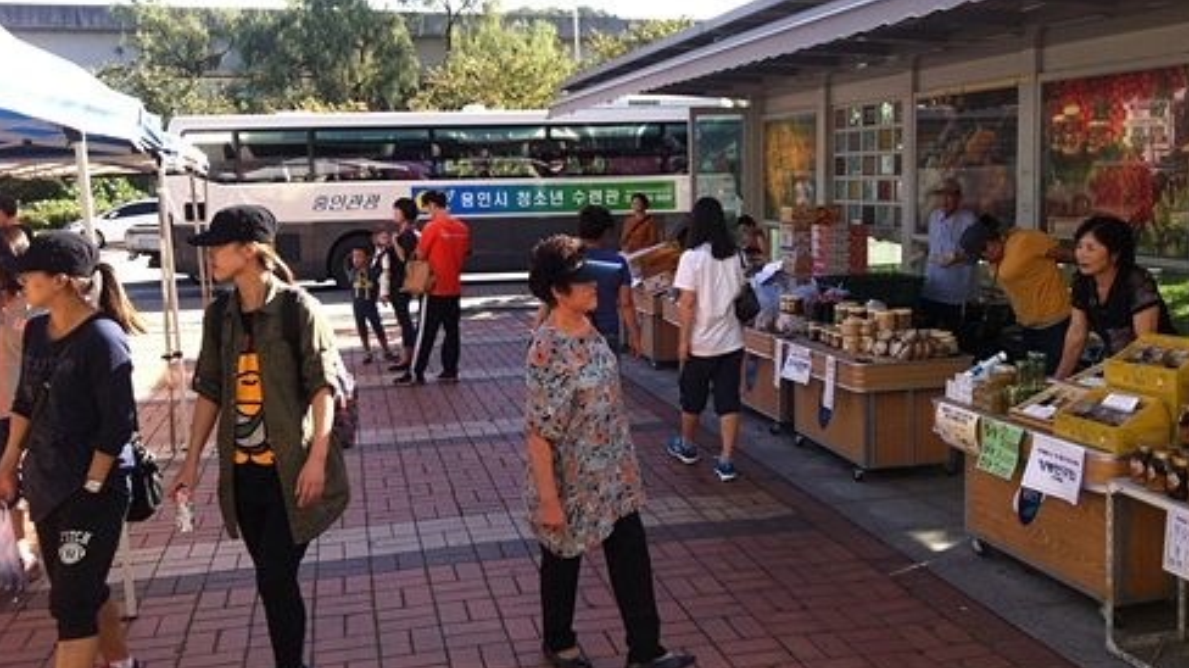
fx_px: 1229
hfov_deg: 51.6
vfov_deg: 30.3
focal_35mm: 39
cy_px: 274
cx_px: 602
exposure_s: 1/282
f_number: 2.8
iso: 80
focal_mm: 3.85
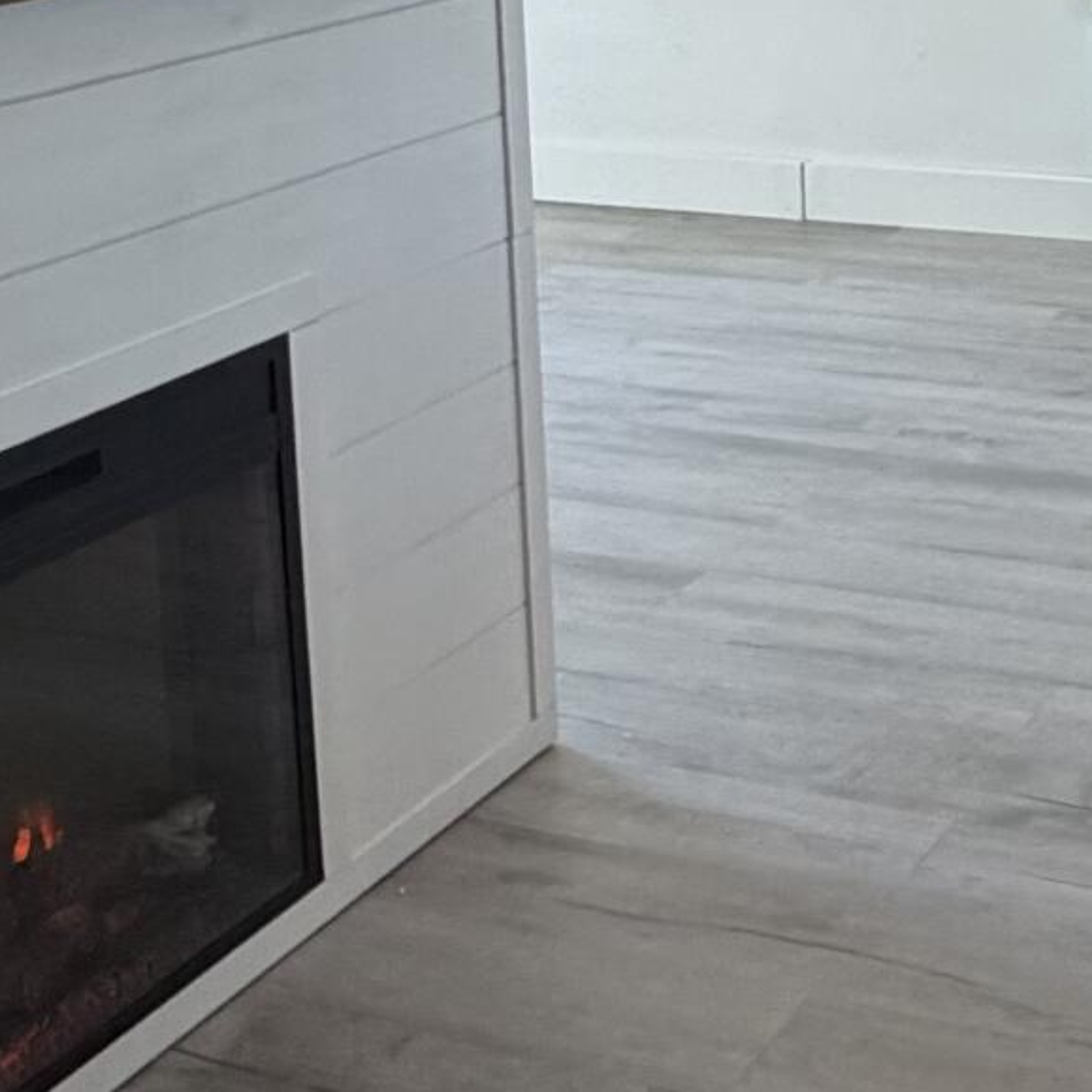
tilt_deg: -7.5
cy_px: -40
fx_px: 2284
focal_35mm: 64
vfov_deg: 25.4
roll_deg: +1.7
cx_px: 1101
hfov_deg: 25.5
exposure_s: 1/120
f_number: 2.2
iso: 320
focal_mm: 2.22
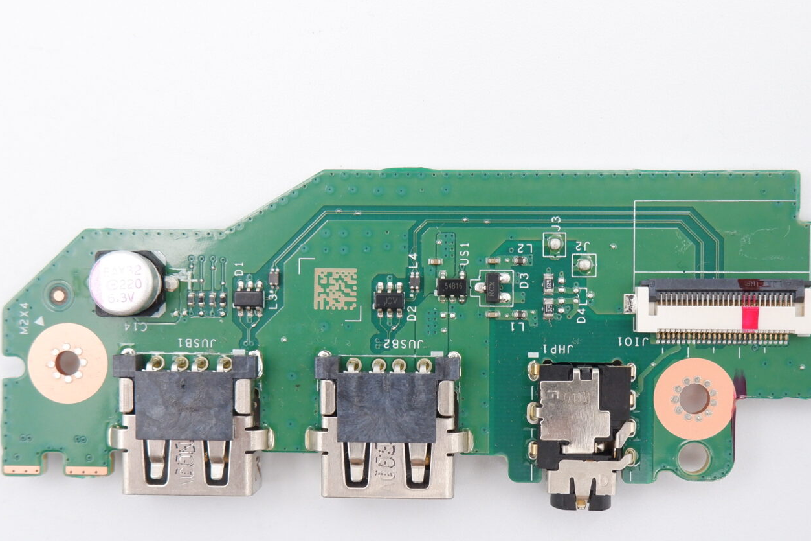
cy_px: 301
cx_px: 438
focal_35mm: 47
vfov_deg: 28.6
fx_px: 1059
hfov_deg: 41.9
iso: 800
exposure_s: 1/140
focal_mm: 15
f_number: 5.6
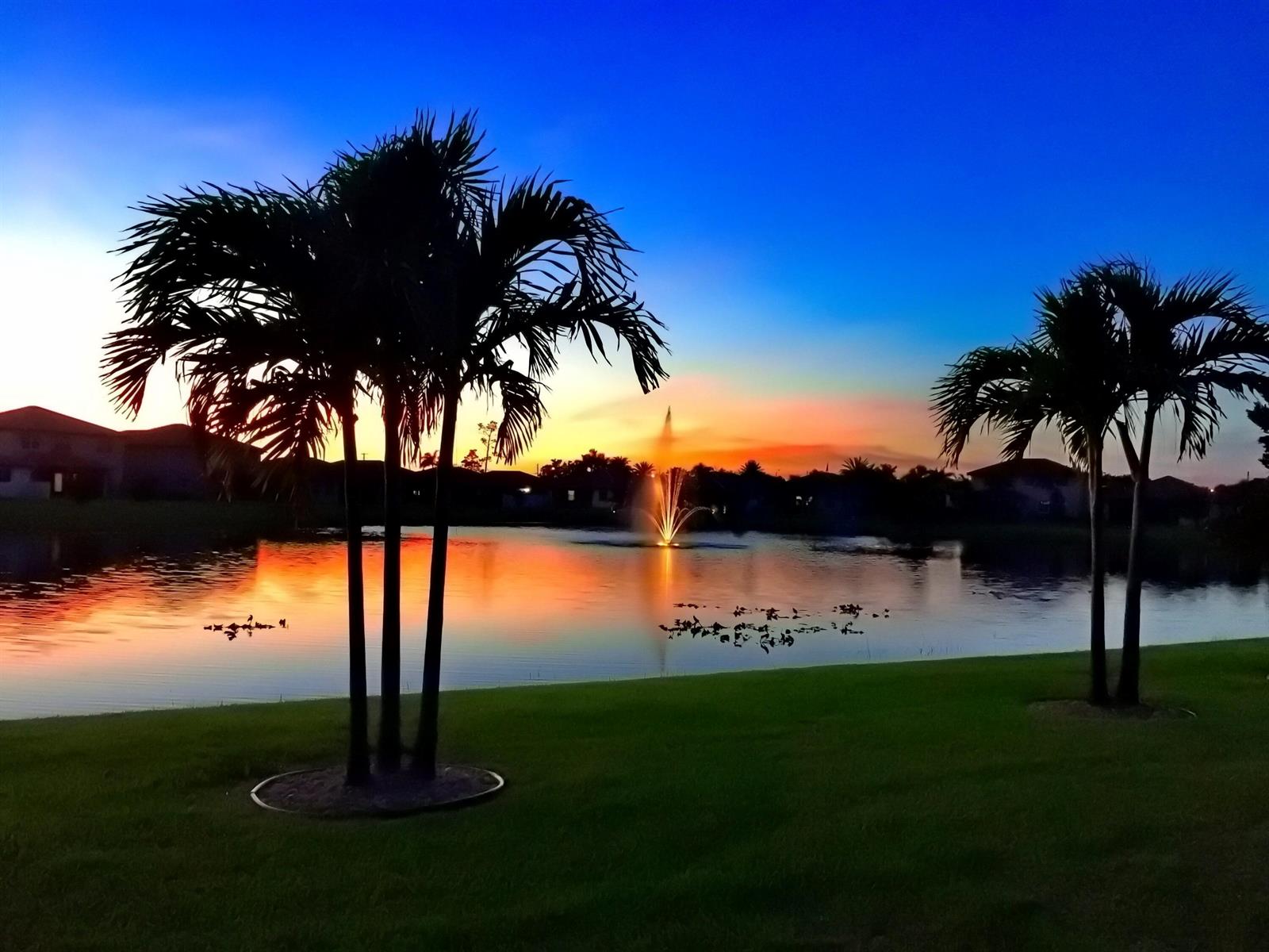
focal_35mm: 29
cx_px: 634
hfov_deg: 61.7
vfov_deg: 48.2
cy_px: 476
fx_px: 1063
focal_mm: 4.15
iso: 250
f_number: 2.2
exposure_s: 1/30
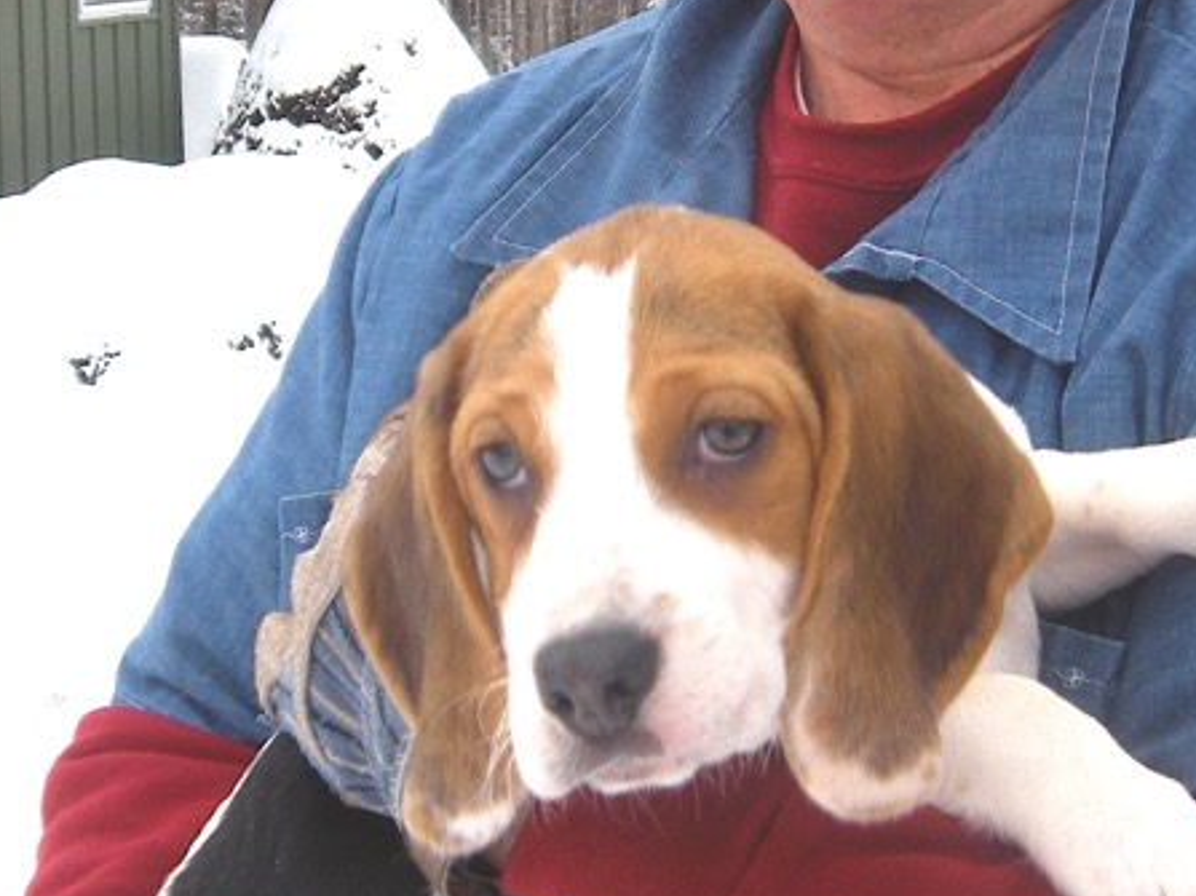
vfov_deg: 15.6
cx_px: 896
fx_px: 3247
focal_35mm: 94
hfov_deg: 20.7
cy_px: 206
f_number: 3.8
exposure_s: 1/81.2
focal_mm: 5.9
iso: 64
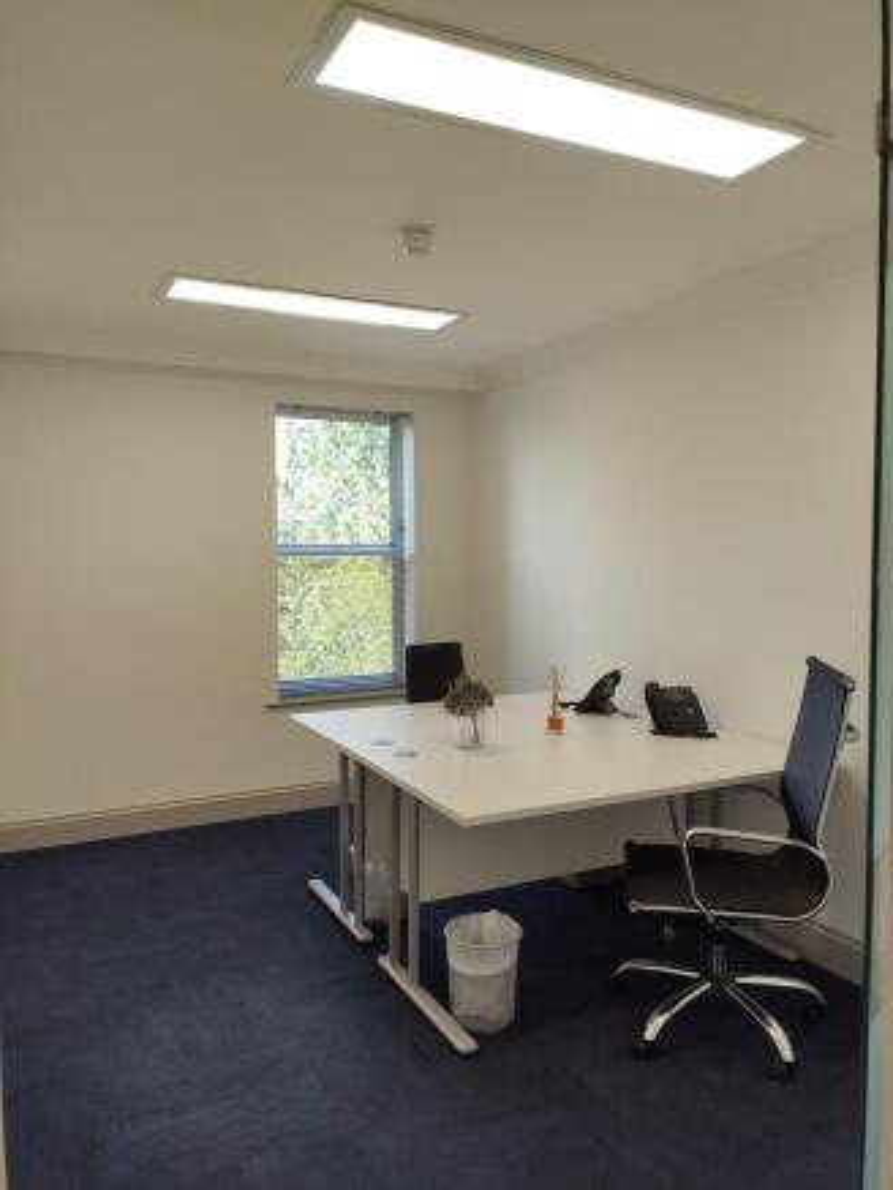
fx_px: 894
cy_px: 595
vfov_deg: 67.3
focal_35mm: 26
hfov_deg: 53.1
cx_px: 446
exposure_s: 1/100
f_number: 1.75
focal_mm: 4.77
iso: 122
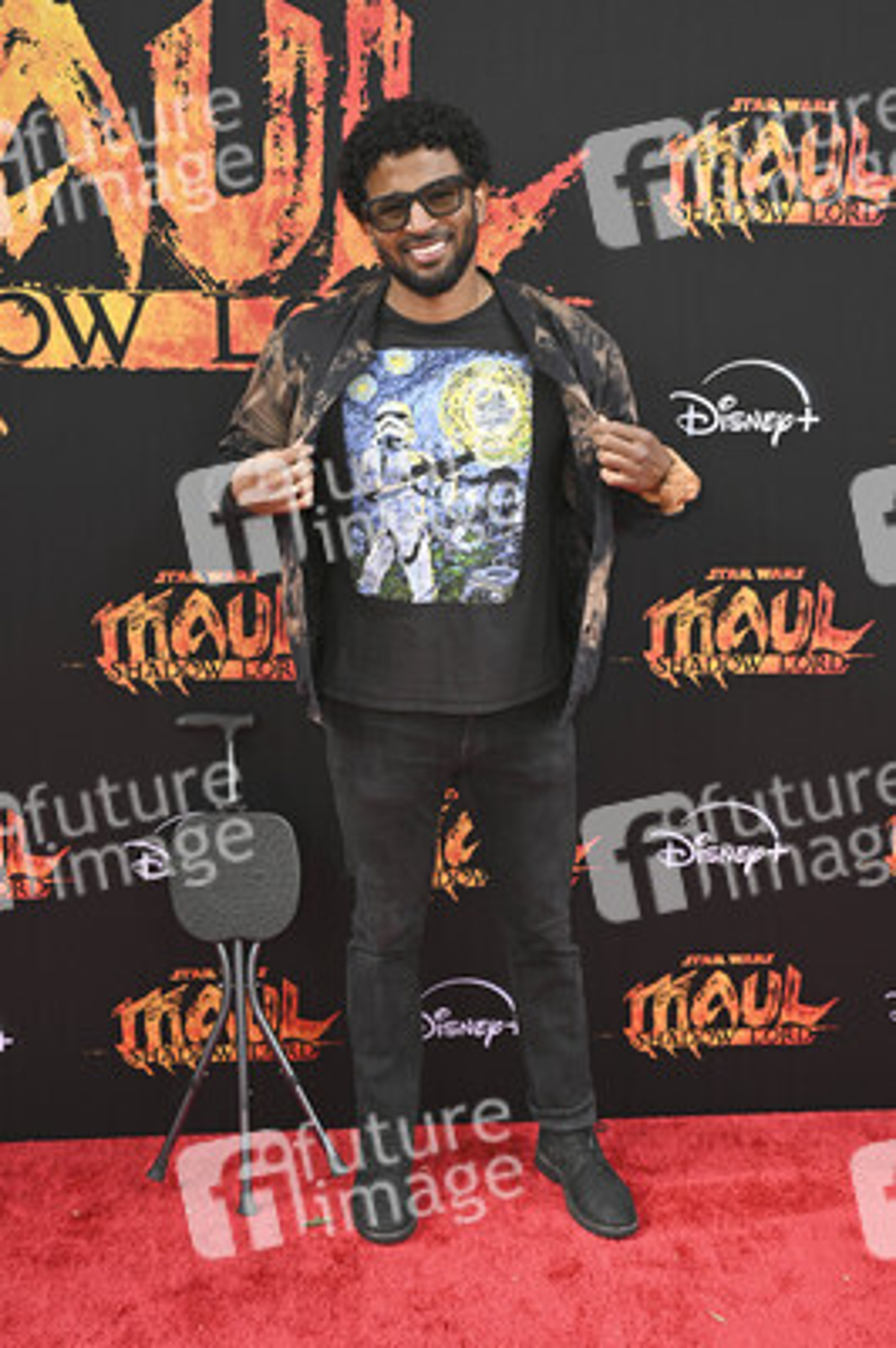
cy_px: 674
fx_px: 1309
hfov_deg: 37.8
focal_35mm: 35
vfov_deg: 54.5
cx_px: 448
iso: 640
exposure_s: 1/320
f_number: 6.3
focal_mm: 35
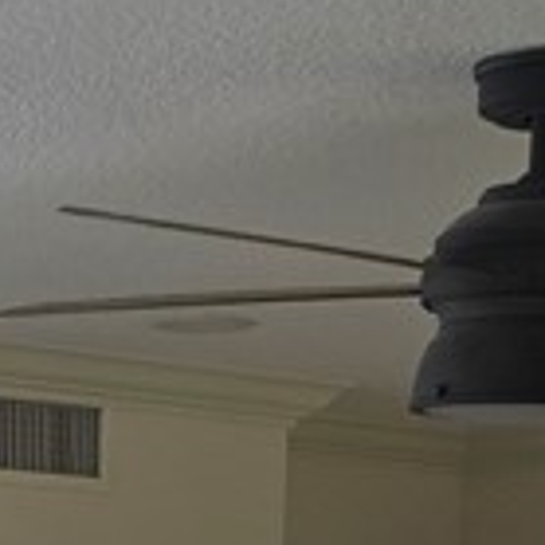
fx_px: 2672
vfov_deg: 11.2
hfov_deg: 10.9
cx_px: -423
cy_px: 827
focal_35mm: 150
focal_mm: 6.5
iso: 64
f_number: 1.4
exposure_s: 1/180
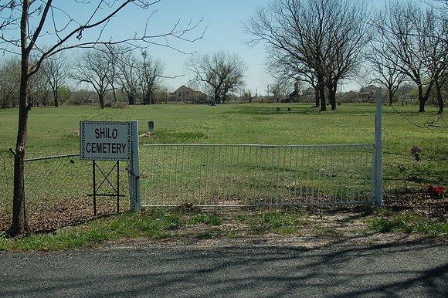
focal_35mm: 42
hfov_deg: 46.4
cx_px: 224
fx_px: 522
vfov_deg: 31.9
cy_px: 149
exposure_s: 1/160
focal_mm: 28
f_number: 11
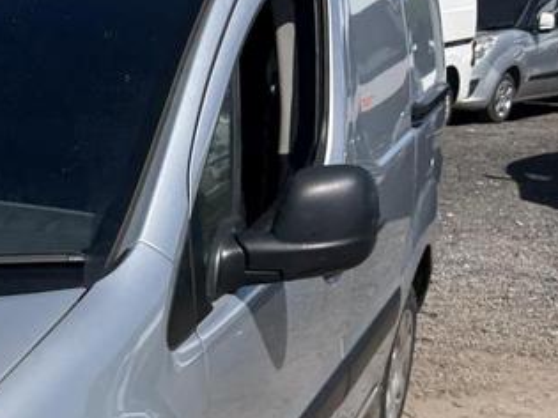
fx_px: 1192
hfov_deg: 23.0
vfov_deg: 19.0
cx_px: -195
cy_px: 466
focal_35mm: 74
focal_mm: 5.96
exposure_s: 1/6993
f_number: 1.6
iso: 64
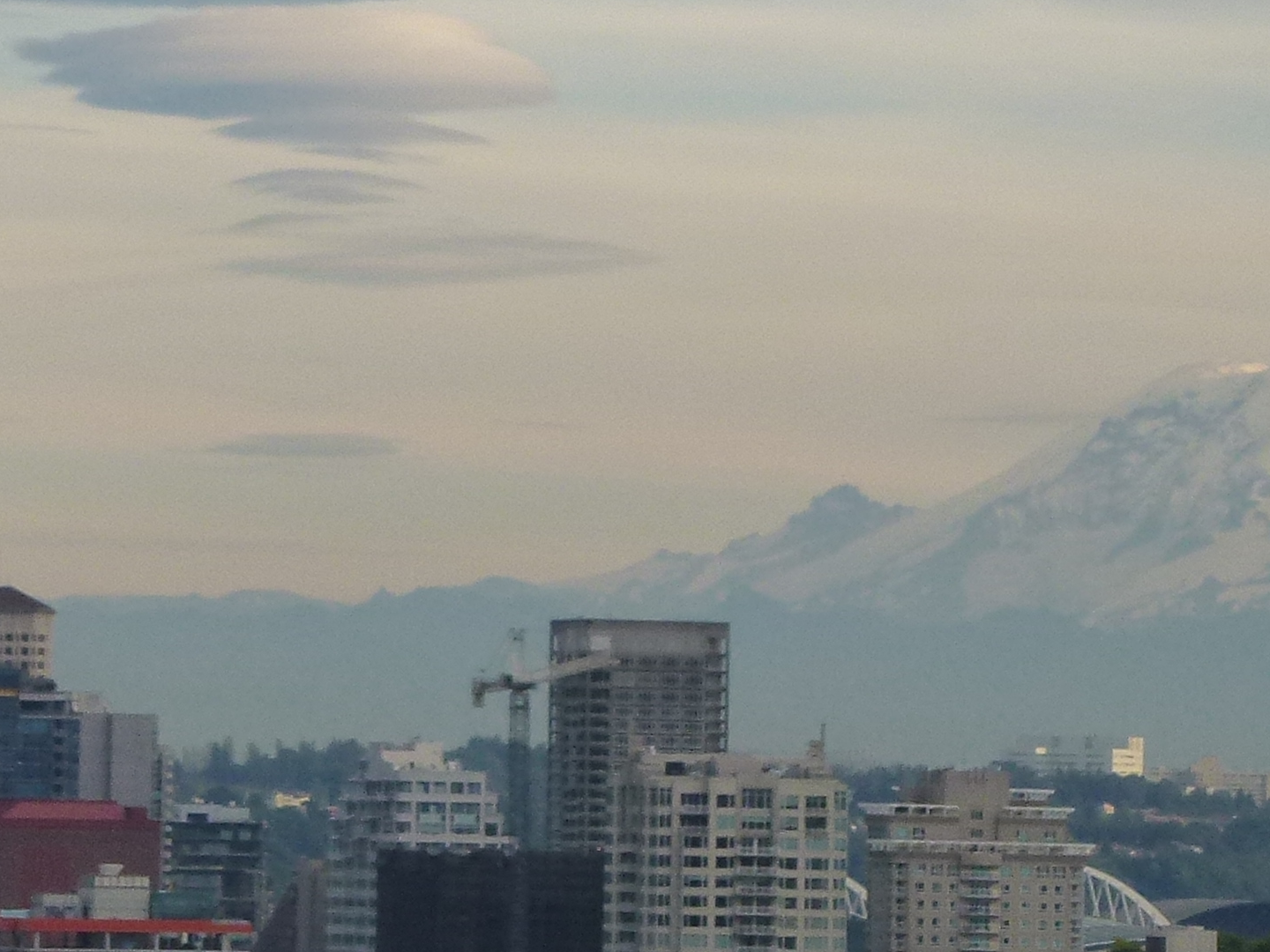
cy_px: 291
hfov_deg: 6.3
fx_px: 11447
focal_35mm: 312
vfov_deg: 4.8
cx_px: 263
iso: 160
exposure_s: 1/160
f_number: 5
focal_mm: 18.7
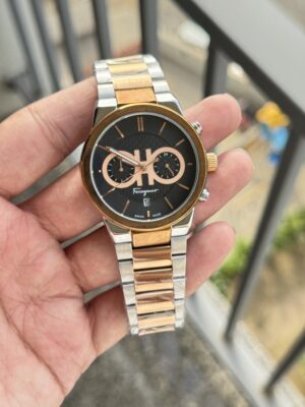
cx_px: 152
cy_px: 204
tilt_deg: -62.7
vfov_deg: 39.7
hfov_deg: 30.3
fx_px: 564
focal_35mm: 48
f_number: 1.78
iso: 64
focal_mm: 6.76
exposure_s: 1/651
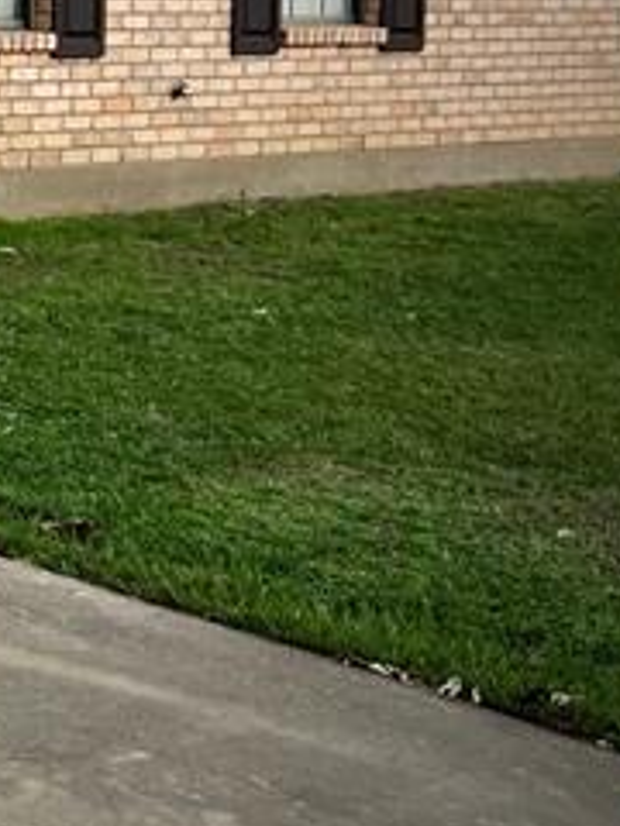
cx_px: -1040
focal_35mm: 111
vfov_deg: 17.5
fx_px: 2651
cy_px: 79
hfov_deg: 10.6
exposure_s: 1/121
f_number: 1.5
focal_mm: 5.7
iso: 50
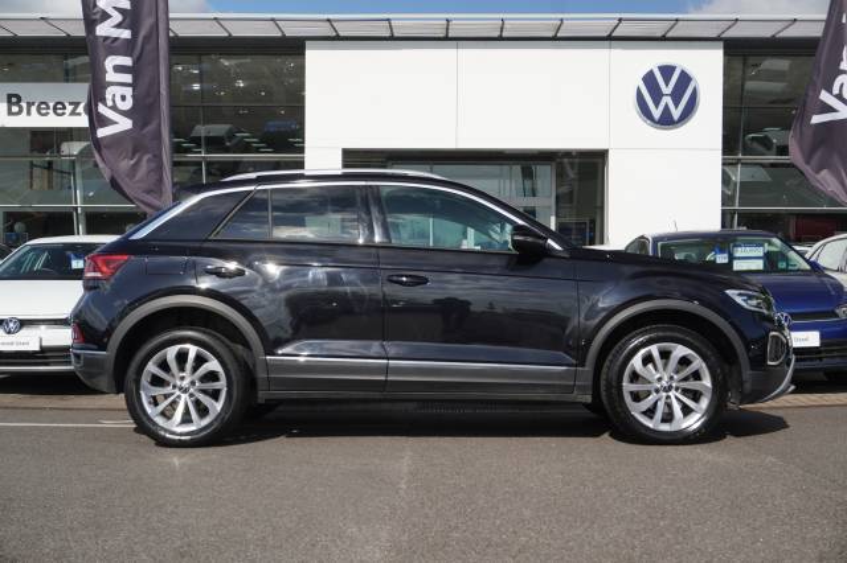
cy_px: 282
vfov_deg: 31.9
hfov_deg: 46.4
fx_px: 988
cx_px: 424
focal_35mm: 42
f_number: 8
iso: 100
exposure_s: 1/160
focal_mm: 28
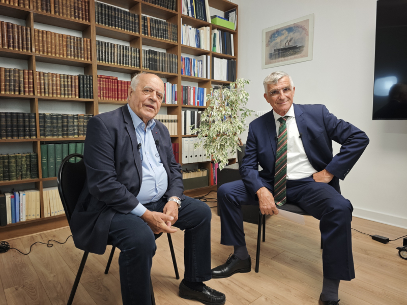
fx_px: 270
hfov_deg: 73.9
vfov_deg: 58.9
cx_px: 204
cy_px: 152
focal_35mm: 23
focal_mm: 8.72
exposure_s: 1/72.5
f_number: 1.63
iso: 200
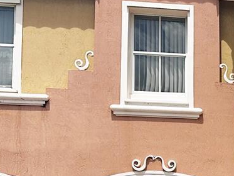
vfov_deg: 14.0
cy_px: 203
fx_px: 696
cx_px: 393
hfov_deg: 16.6
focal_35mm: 103
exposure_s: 1/5525
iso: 80
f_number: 1.78
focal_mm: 6.86
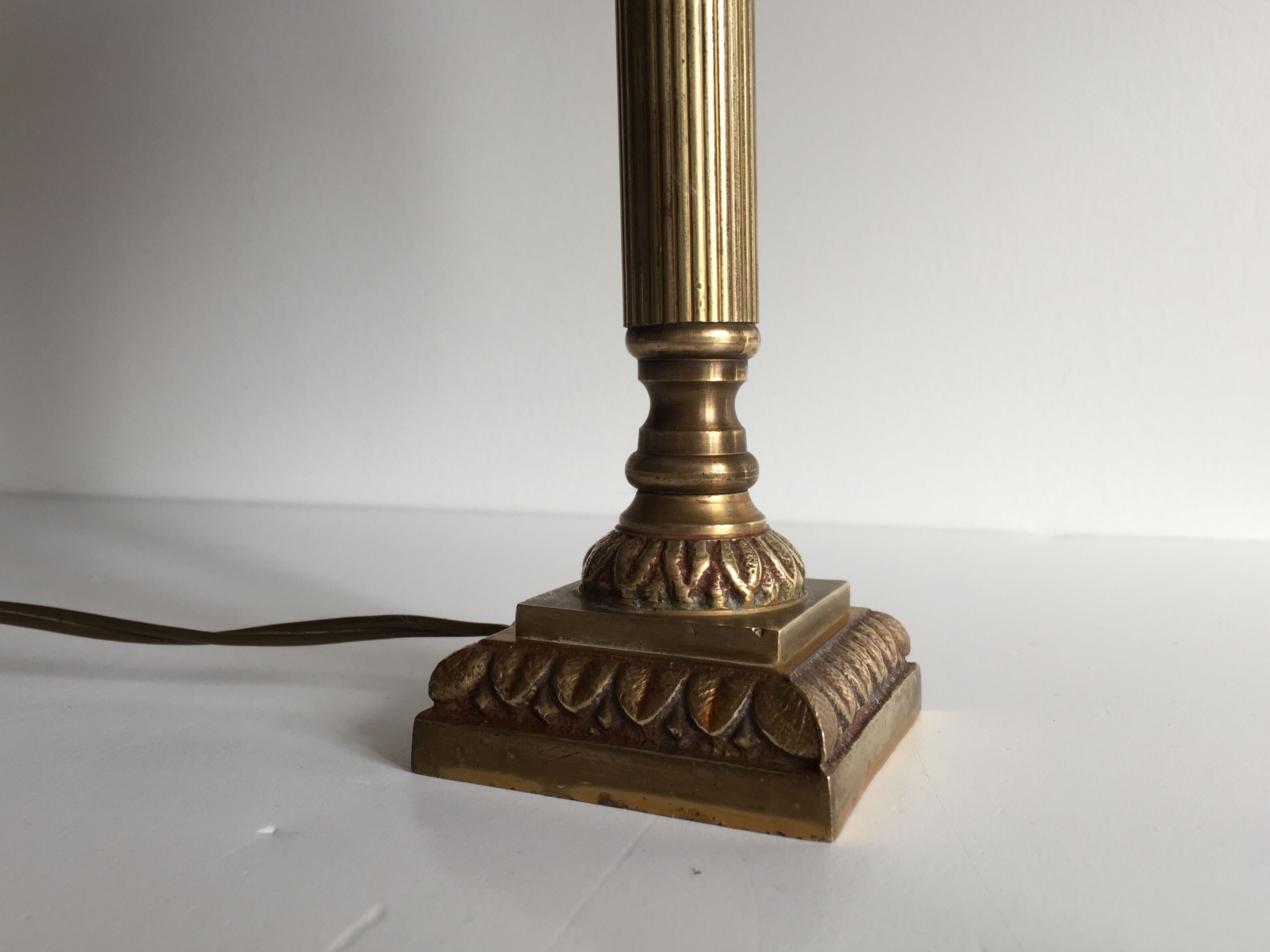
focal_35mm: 30
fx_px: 1101
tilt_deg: -4.9
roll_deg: +0.3
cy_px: 471
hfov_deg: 60.0
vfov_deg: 46.8
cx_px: 633
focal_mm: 4.15
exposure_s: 1/100
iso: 32
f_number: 2.2
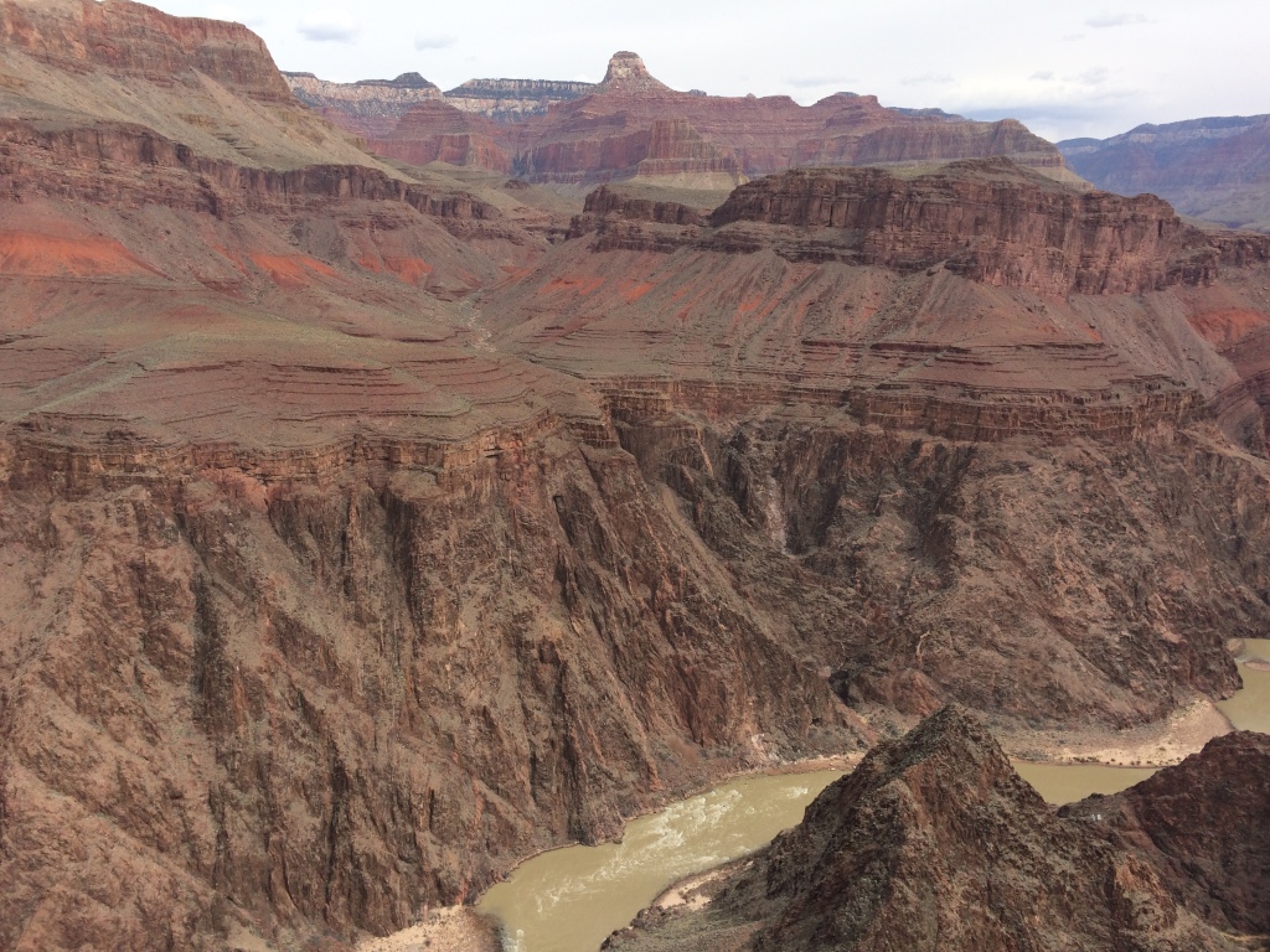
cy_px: 476
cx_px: 635
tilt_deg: -16.6
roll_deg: -0.6
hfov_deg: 61.7
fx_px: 1064
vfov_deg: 48.2
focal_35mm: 29
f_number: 2.2
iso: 32
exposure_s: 1/1580
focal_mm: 4.15
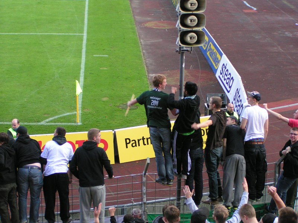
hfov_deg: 22.8
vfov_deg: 17.2
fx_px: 740
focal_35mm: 86
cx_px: 149
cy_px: 112
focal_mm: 13.2
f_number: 3.2
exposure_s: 1/100
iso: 125
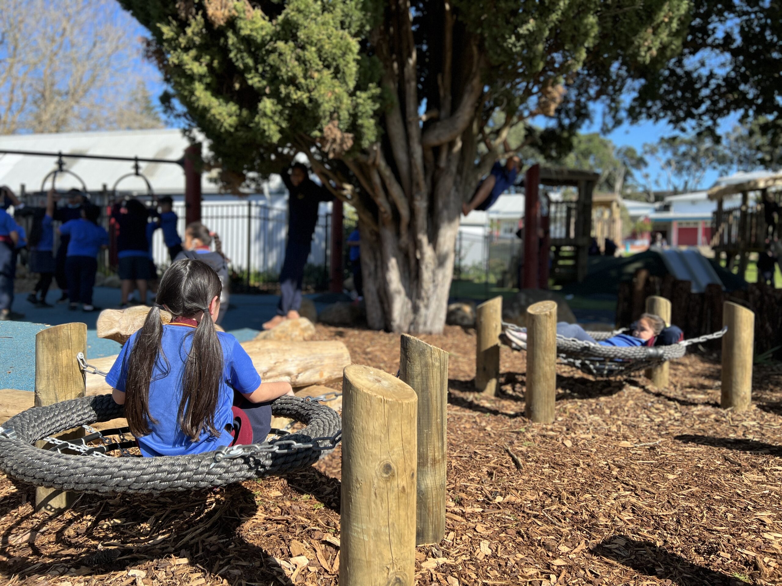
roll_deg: -0.8
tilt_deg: -1.6
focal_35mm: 26
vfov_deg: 53.1
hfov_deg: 67.3
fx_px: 587
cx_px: 391
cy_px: 293
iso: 50
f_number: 1.5
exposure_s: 1/2123
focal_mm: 5.7
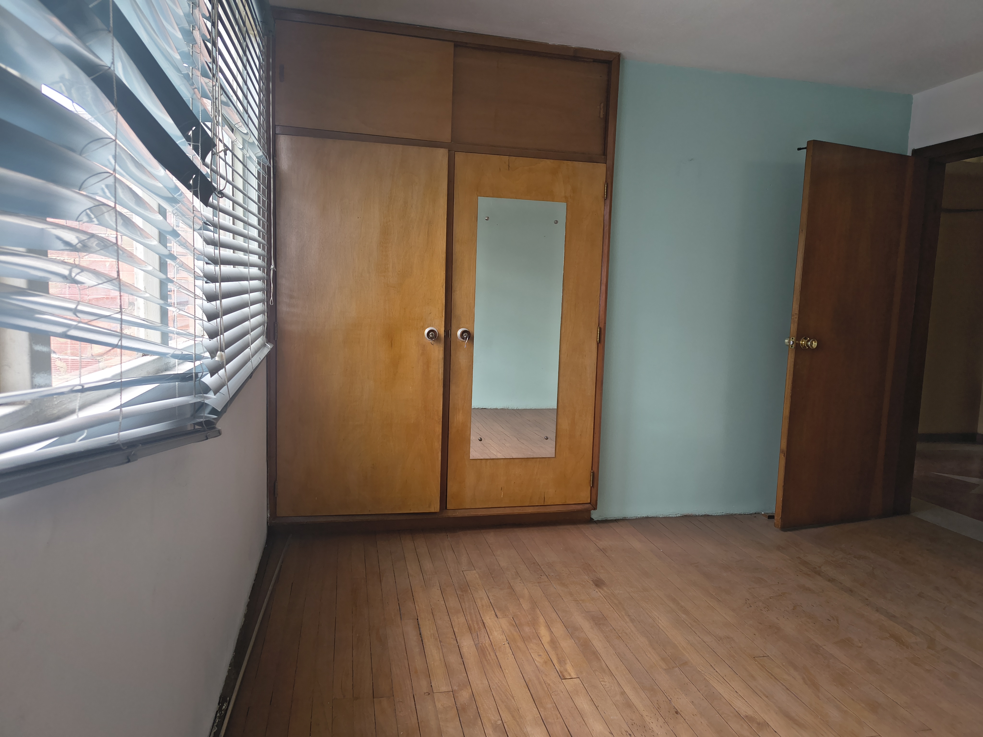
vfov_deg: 56.8
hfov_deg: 71.6
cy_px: 368
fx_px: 682
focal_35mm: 24
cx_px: 492
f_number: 1.8
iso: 278
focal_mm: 5.56
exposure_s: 1/120
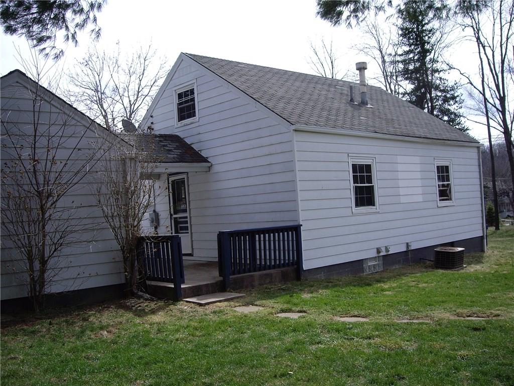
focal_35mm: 38
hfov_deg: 49.0
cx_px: 257
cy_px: 193
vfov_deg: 37.7
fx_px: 564
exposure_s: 1/500
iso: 64
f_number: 4.3
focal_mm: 6.2
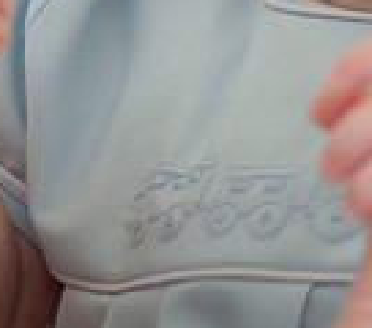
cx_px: 514
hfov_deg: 2.1
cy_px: -52
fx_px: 10216
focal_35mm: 891
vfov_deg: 1.8
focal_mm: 185
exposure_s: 1/200
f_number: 4.5
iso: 250
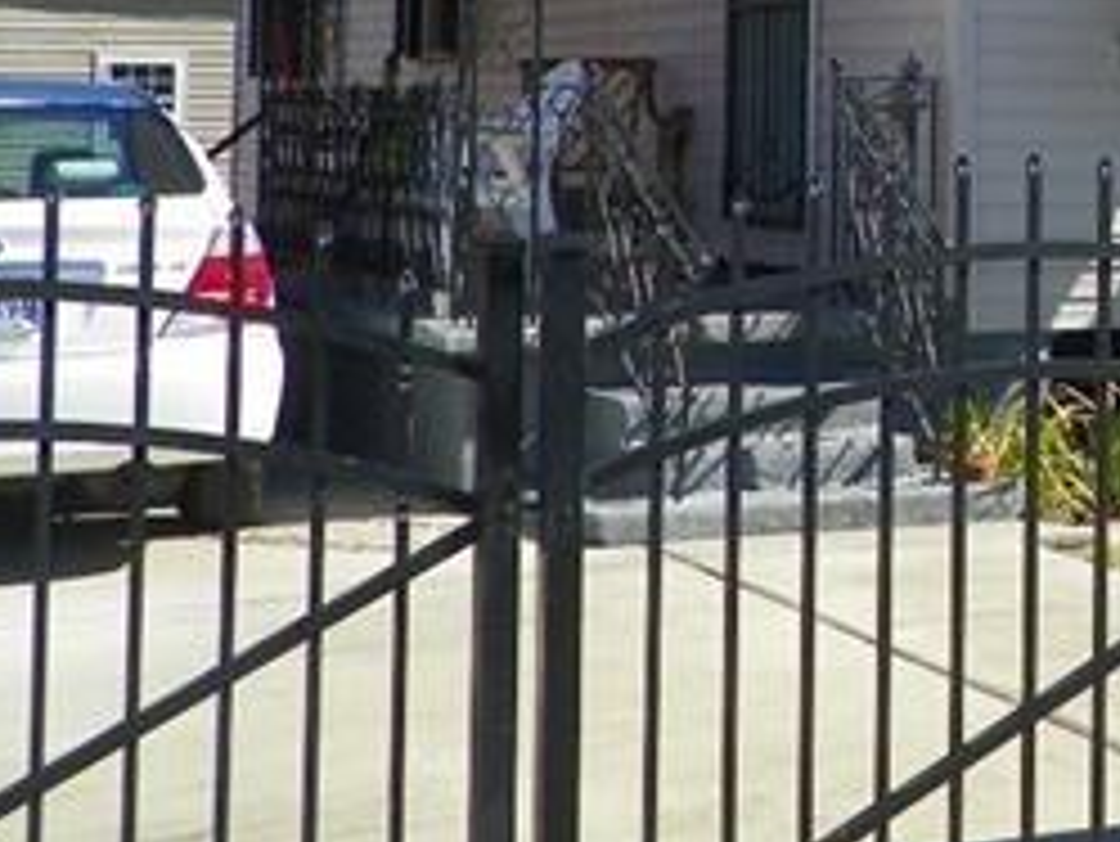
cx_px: 1340
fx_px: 3075
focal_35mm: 95
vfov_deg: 15.2
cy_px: -50
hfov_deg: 19.5
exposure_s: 1/250
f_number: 5
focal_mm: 6.6
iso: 64
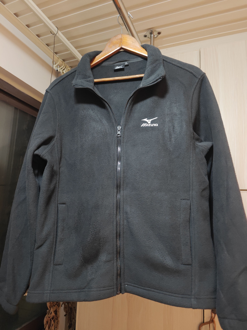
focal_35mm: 23
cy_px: 165
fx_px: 219
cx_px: 124
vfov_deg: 73.9
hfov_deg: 58.9
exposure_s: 1/33
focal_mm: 6.06
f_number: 1.6
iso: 1250
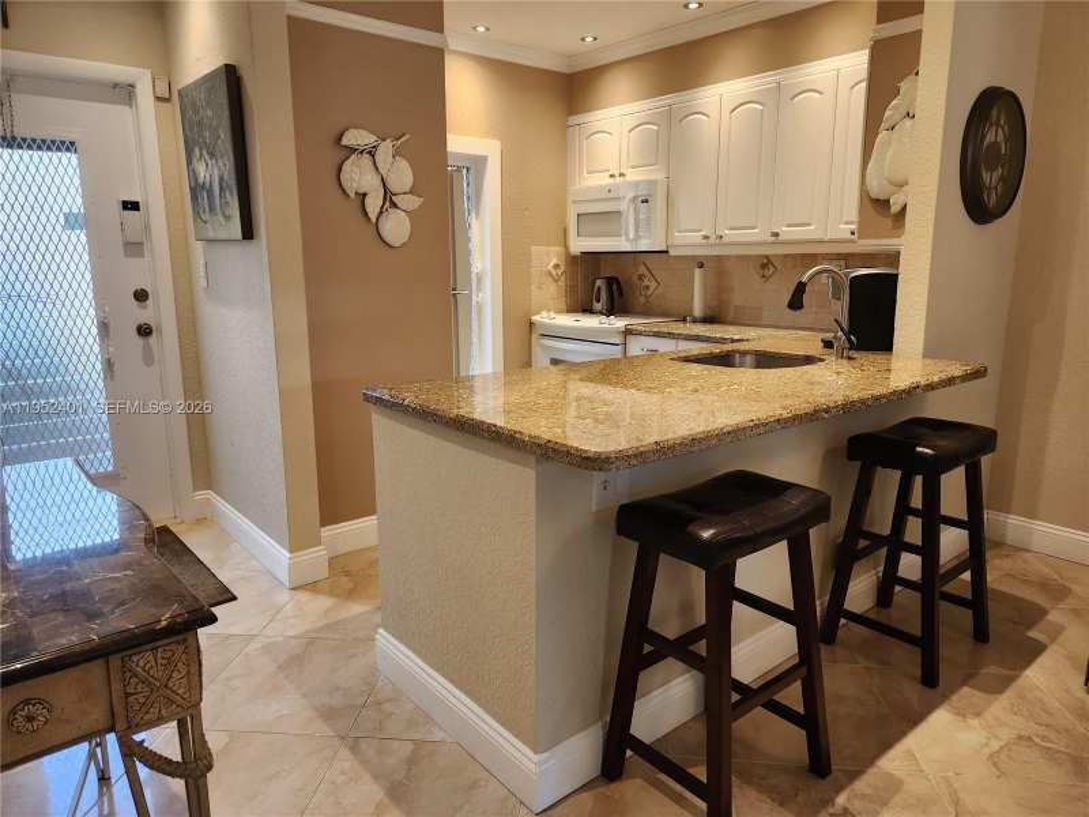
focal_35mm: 23
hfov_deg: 73.9
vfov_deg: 58.9
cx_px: 544
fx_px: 724
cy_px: 408
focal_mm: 5.4
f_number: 1.8
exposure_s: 1/120
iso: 160
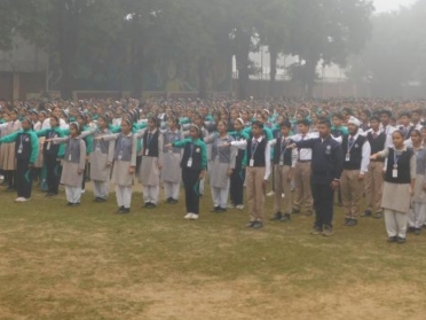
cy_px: 69
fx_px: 763
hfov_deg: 31.2
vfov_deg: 23.3
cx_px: 227
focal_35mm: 62
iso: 125
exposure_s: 1/160
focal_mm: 6.3
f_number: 3.5
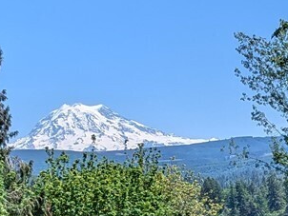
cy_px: 219
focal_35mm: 127
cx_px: 127
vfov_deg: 11.6
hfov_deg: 15.5
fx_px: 1057
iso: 41
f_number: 1.85
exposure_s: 1/2410
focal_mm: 6.81
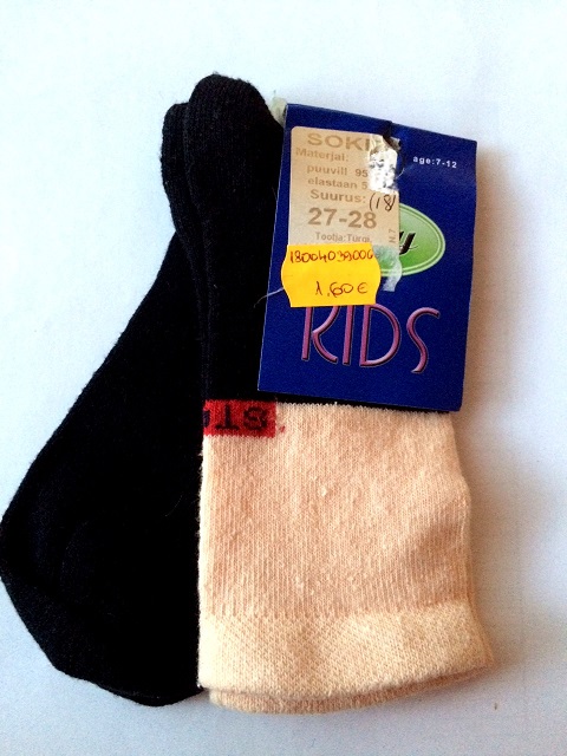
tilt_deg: -84.0
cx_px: 284
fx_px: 633
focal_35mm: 29
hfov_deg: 48.2
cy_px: 378
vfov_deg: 61.7
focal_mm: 4.15
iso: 400
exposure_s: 1/15
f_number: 2.2
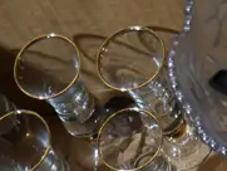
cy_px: 390
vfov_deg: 8.7
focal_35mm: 158
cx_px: 281
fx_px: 1037
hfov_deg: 12.2
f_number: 3.5
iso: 250
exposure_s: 1/60
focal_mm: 14
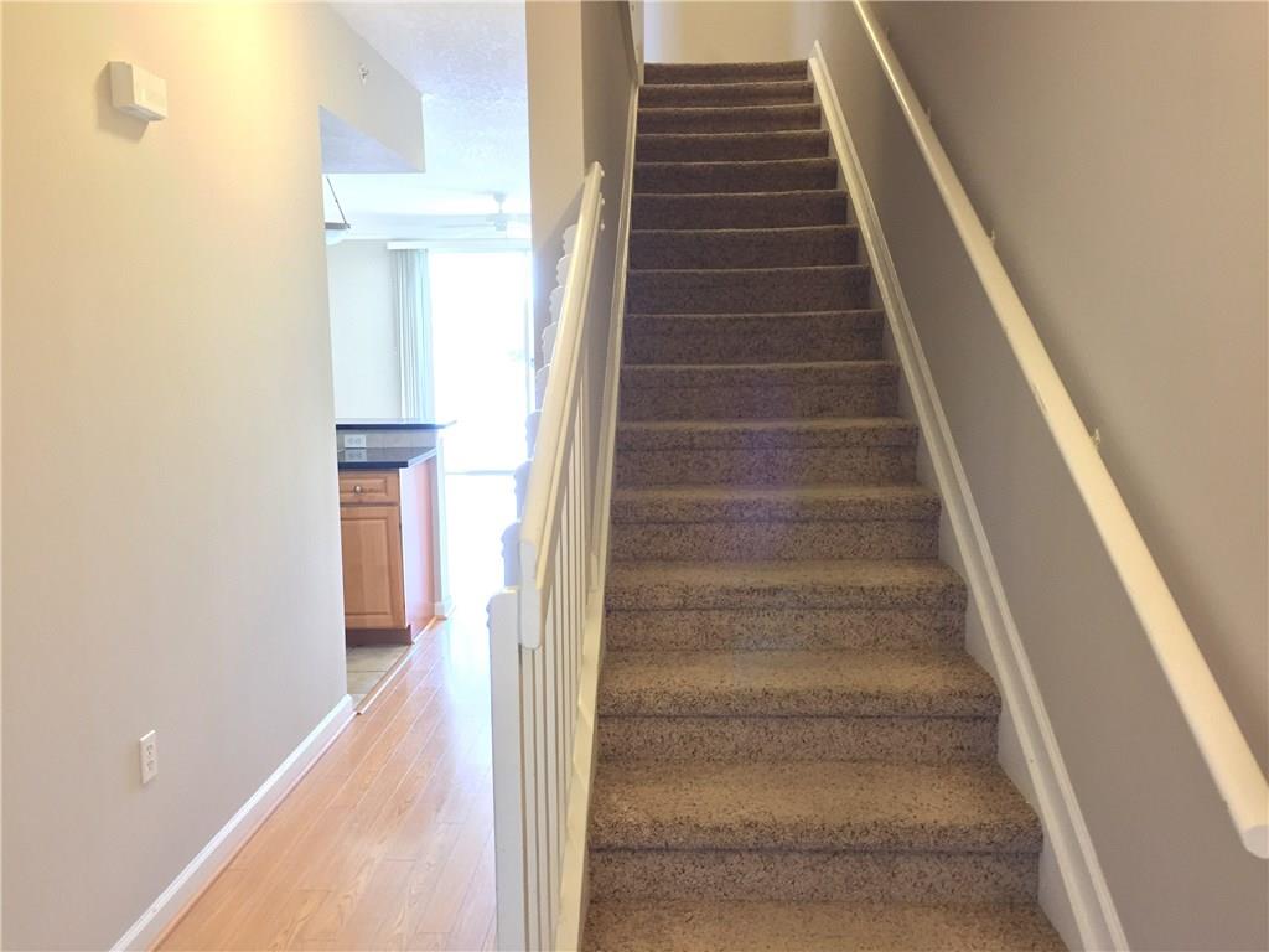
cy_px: 476
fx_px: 1063
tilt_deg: -7.6
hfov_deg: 61.7
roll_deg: +0.8
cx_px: 634
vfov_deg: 48.2
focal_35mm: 29
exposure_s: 1/24
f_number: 2.2
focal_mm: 4.15
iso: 250
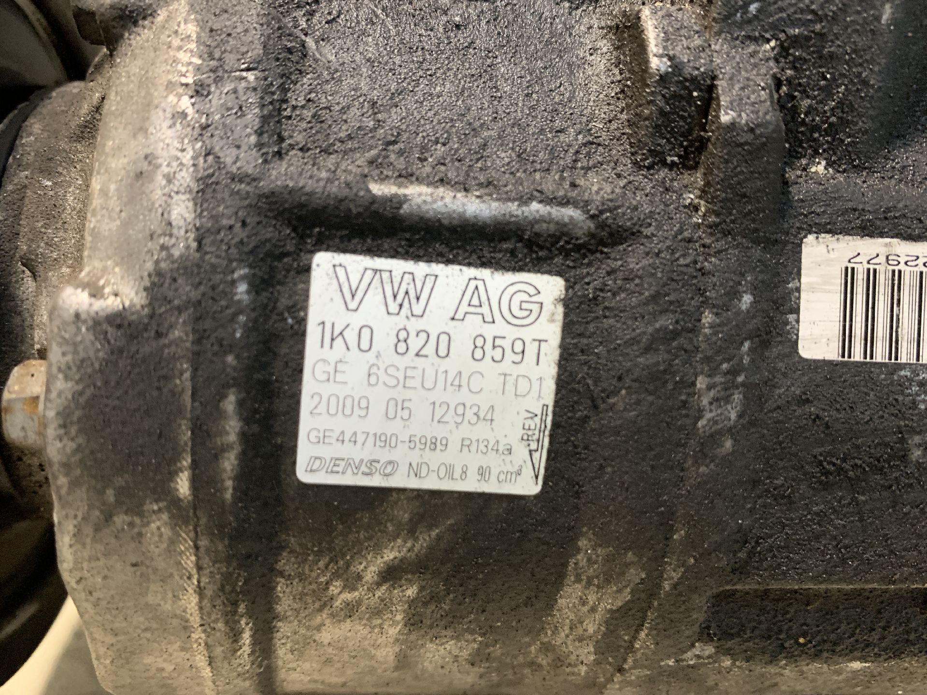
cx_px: 464
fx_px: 696
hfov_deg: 67.3
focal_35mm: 26
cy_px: 348
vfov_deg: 53.1
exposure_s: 1/33
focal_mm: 4.25
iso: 400
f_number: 1.8
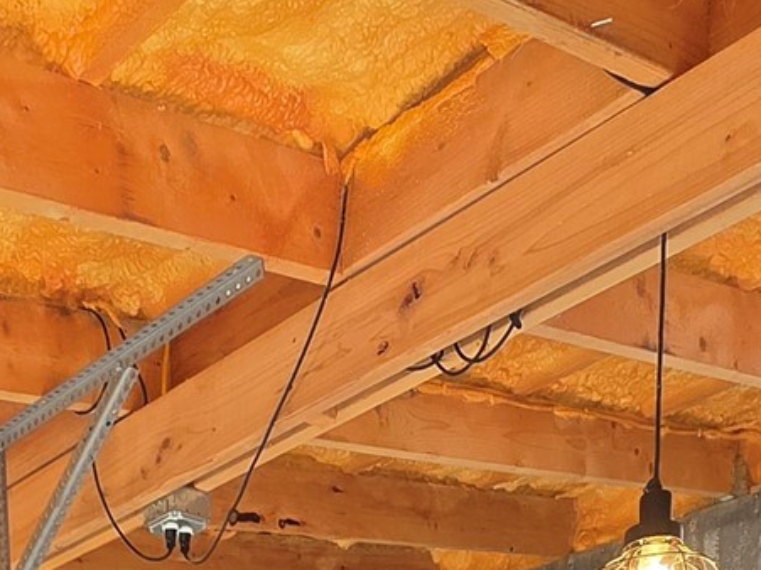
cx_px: 118
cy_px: 1152
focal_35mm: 59
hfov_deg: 31.6
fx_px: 1297
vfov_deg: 17.5
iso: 160
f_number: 1.9
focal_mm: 2.2
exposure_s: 1/120
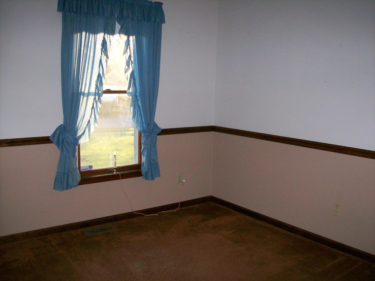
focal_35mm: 36
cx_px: 188
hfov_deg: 51.4
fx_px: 390
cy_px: 140
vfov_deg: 39.6
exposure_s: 1/64
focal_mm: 6
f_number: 2.7
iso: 140
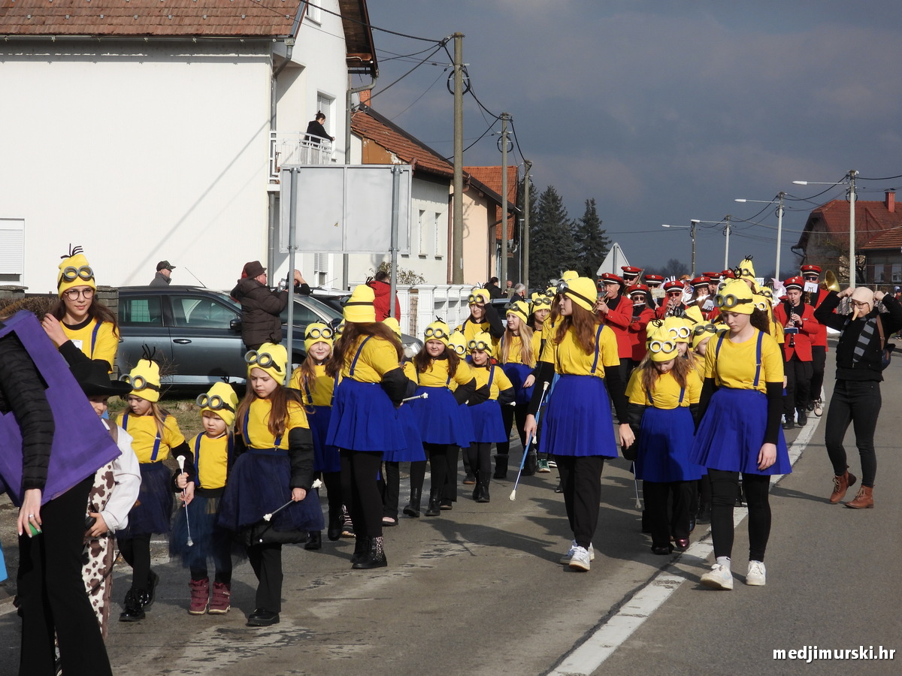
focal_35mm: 105
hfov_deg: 18.7
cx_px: 451
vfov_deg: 14.1
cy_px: 338
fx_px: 2736
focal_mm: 18.9
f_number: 4
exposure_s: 1/1600
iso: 100
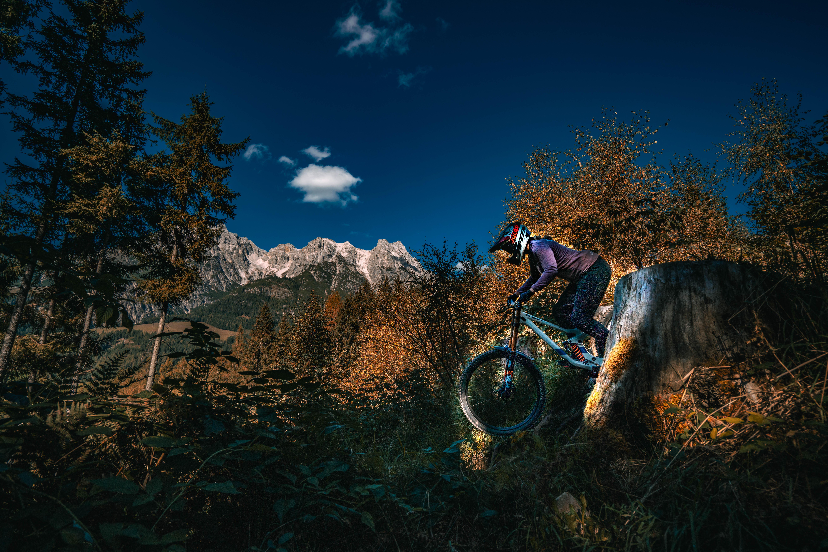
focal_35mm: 17
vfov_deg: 70.5
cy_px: 276
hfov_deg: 93.3
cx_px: 414
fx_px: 391
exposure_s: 1/2000
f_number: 5.6
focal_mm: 17
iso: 400
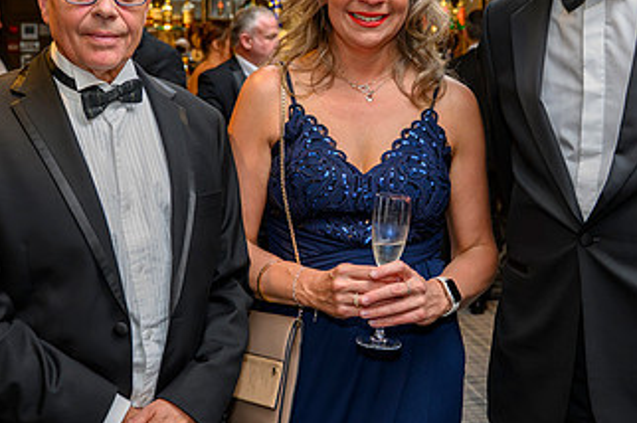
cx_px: 352
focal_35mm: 59
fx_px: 1043
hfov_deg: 33.9
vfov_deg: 22.8
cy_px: 125
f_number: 4
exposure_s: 1/125
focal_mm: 29.5
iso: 2000
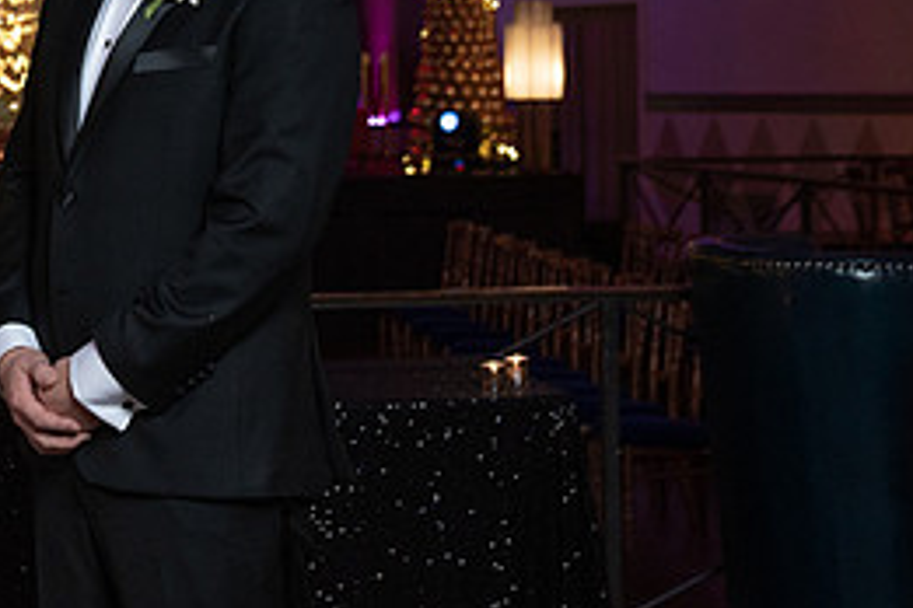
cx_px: 15
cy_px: 84
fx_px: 2333
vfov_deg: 14.7
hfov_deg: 21.4
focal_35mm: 92
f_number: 4
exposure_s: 1/200
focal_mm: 38
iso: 2000
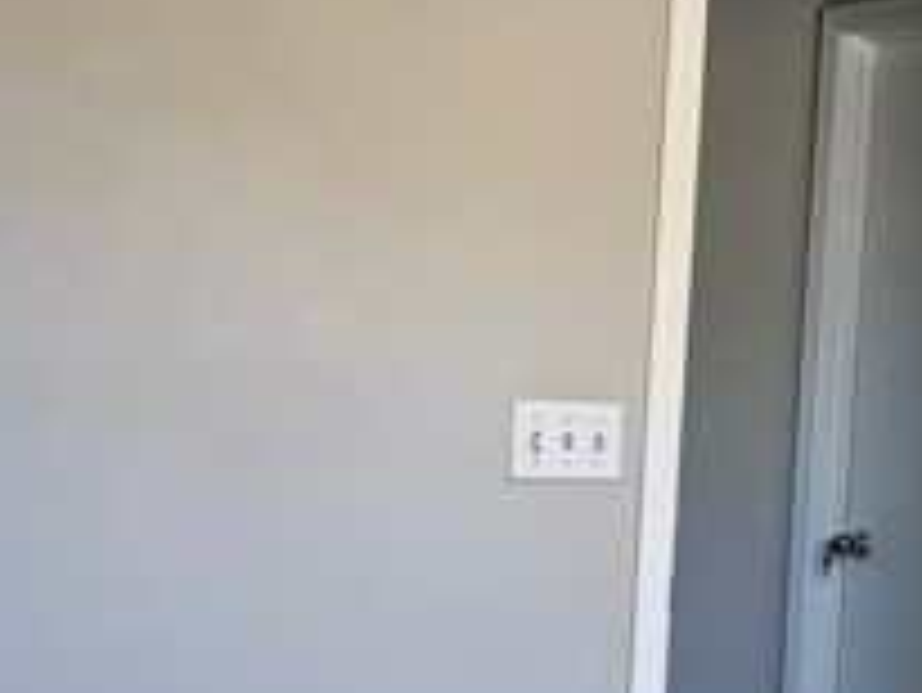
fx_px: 1866
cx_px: 1399
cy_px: 468
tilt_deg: -1.8
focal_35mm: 70
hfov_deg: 22.5
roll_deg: -3.4
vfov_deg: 20.9
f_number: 2.2
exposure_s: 1/120
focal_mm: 2.22
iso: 250
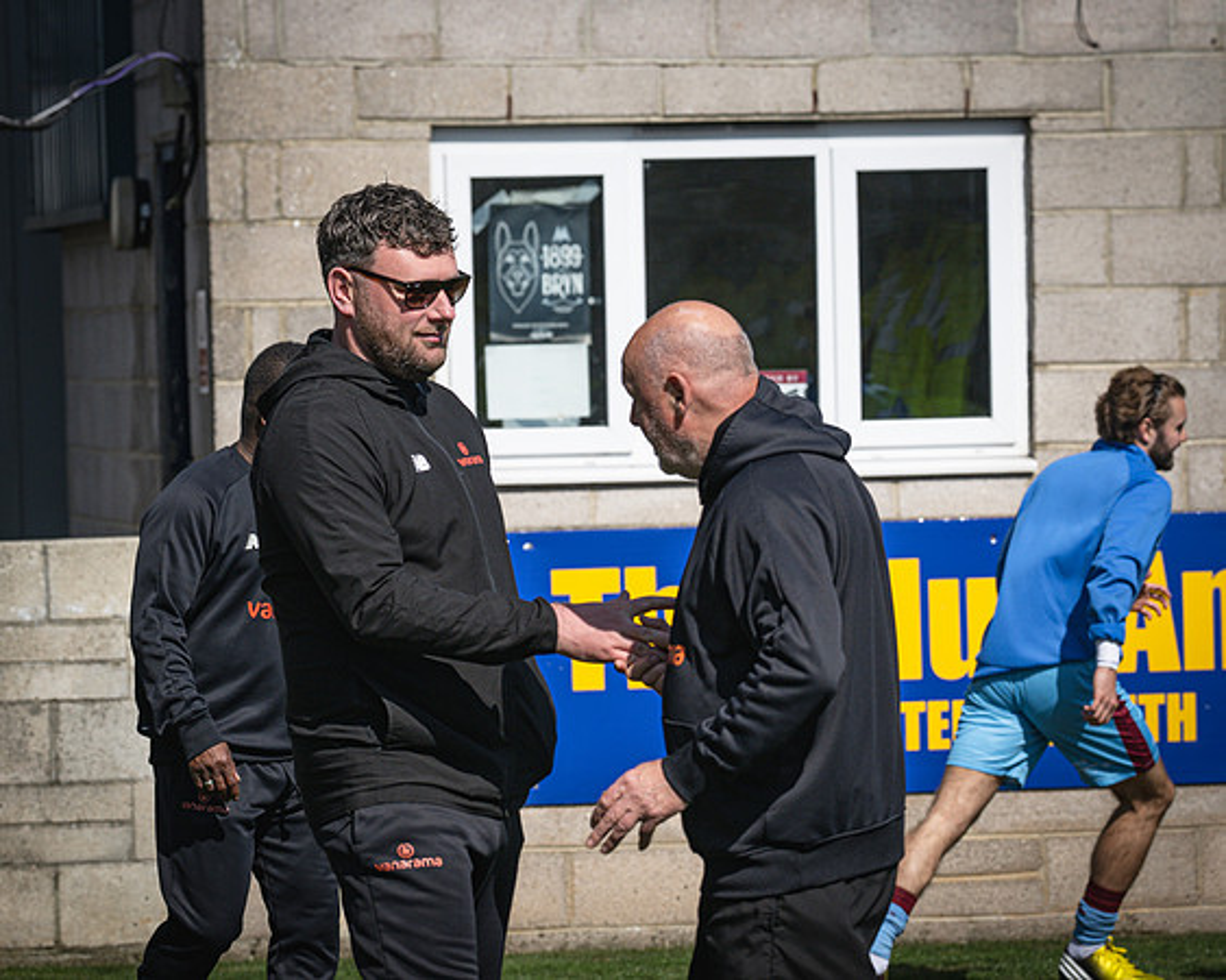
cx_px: 641
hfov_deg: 7.7
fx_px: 9082
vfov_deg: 6.2
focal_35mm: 250
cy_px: 539
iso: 200
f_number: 5
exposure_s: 1/2500
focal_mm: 135
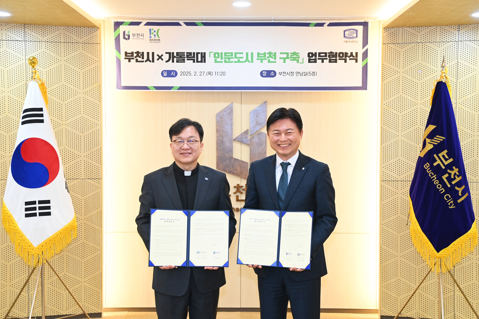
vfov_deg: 27.0
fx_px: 665
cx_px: 240
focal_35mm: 50
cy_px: 160
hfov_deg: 39.6
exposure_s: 1/160
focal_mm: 50
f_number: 6.3
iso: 2500
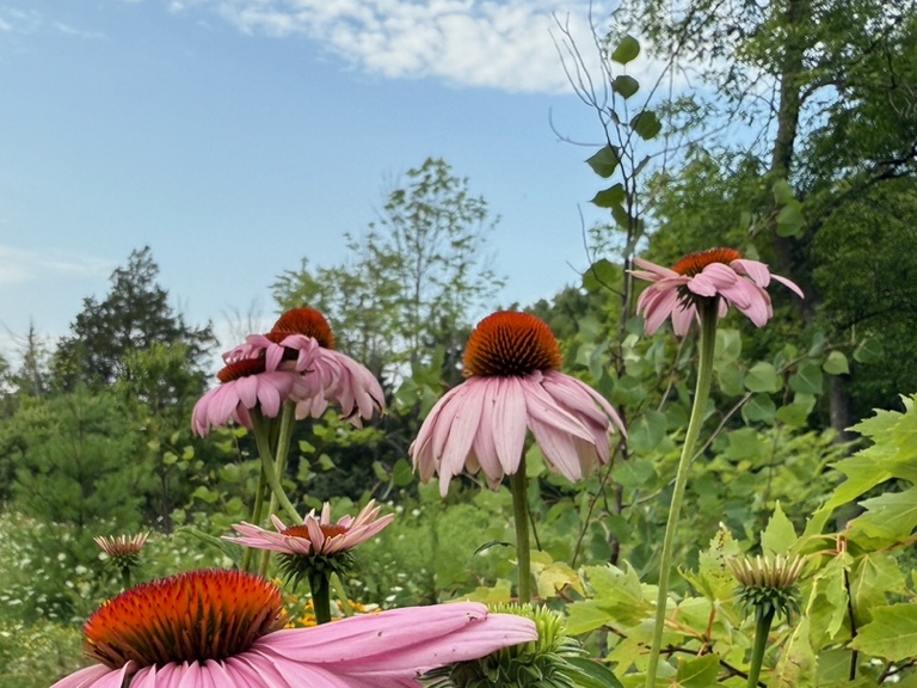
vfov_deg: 35.2
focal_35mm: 40
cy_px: 514
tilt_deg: -0.7
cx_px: 381
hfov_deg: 46.6
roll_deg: -0.1
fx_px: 1060
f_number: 2.2
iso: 40
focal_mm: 2.22
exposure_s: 1/725
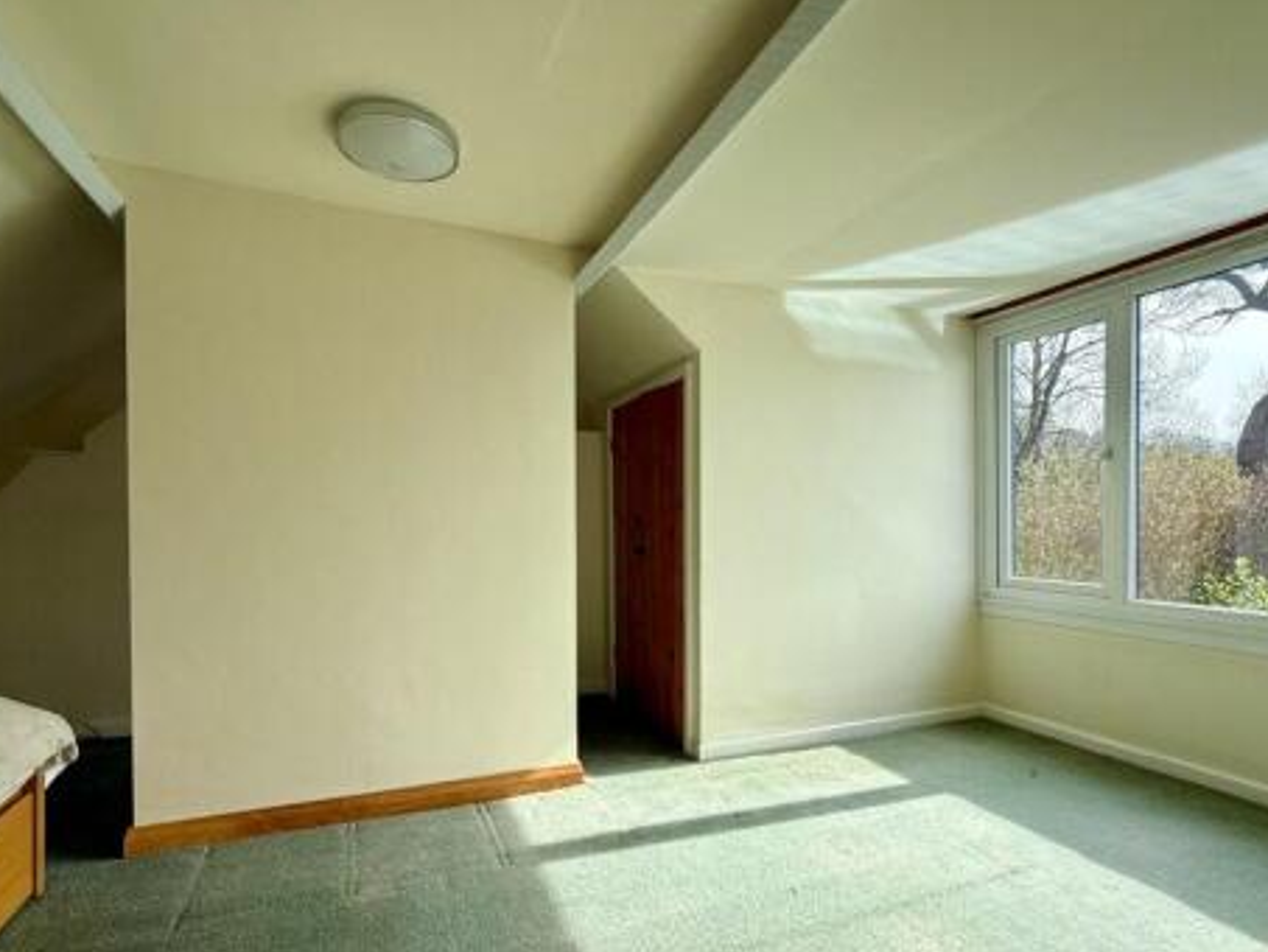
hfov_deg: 87.7
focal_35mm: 18
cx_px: 617
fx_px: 660
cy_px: 539
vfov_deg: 71.3
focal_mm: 2.22
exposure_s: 1/522
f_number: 2.2
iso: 50
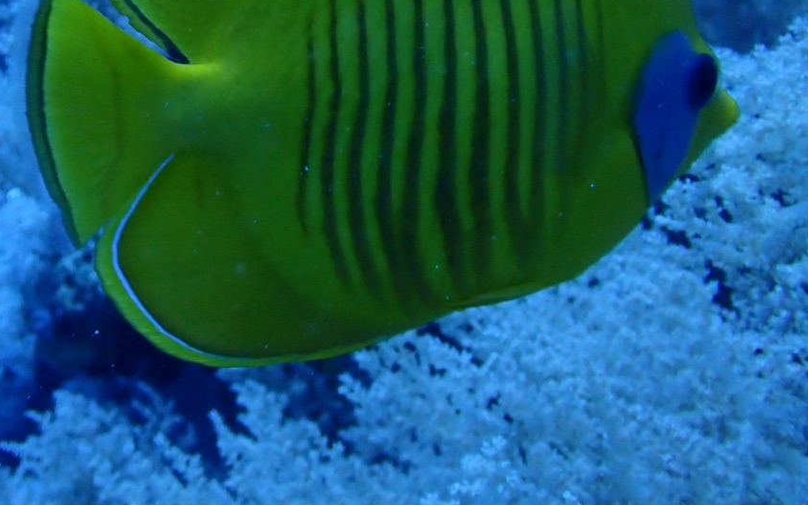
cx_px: 147
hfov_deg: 24.8
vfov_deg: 15.7
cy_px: 34
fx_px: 1806
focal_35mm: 82
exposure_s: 1/160
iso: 160
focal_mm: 7.31
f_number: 4
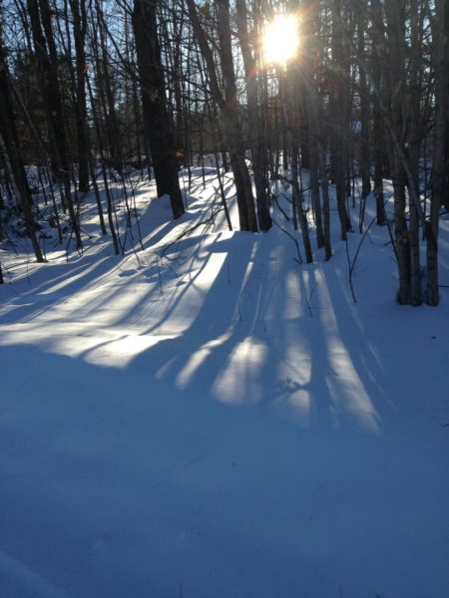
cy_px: 299
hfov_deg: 42.9
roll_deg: +6.9
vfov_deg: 55.4
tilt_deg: -8.9
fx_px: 571
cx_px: 224
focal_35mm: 33
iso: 50
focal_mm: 4.12
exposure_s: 1/1004
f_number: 2.4
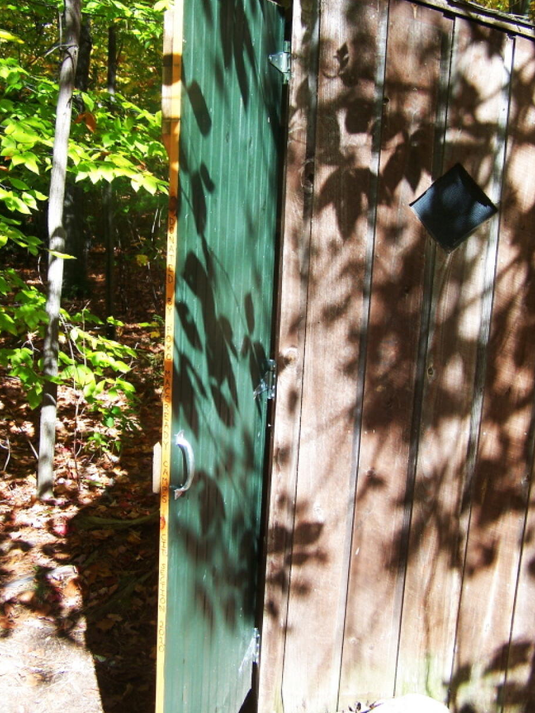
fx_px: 886
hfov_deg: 33.6
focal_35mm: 43
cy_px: 319
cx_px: 244
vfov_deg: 43.8
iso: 80
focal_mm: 6.3
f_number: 2.8
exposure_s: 1/200
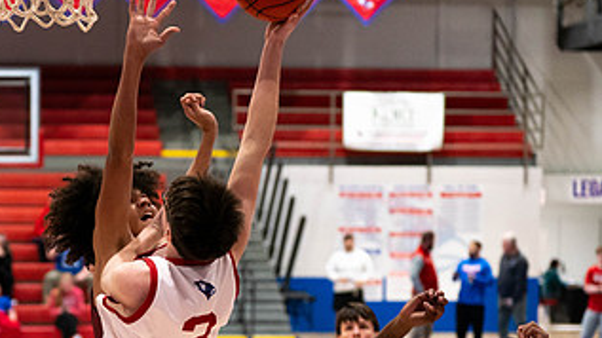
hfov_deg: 15.6
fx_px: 2186
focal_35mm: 137
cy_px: 324
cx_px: 160
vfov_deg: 8.8
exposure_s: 1/1000
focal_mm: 70
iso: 4000
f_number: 2.8
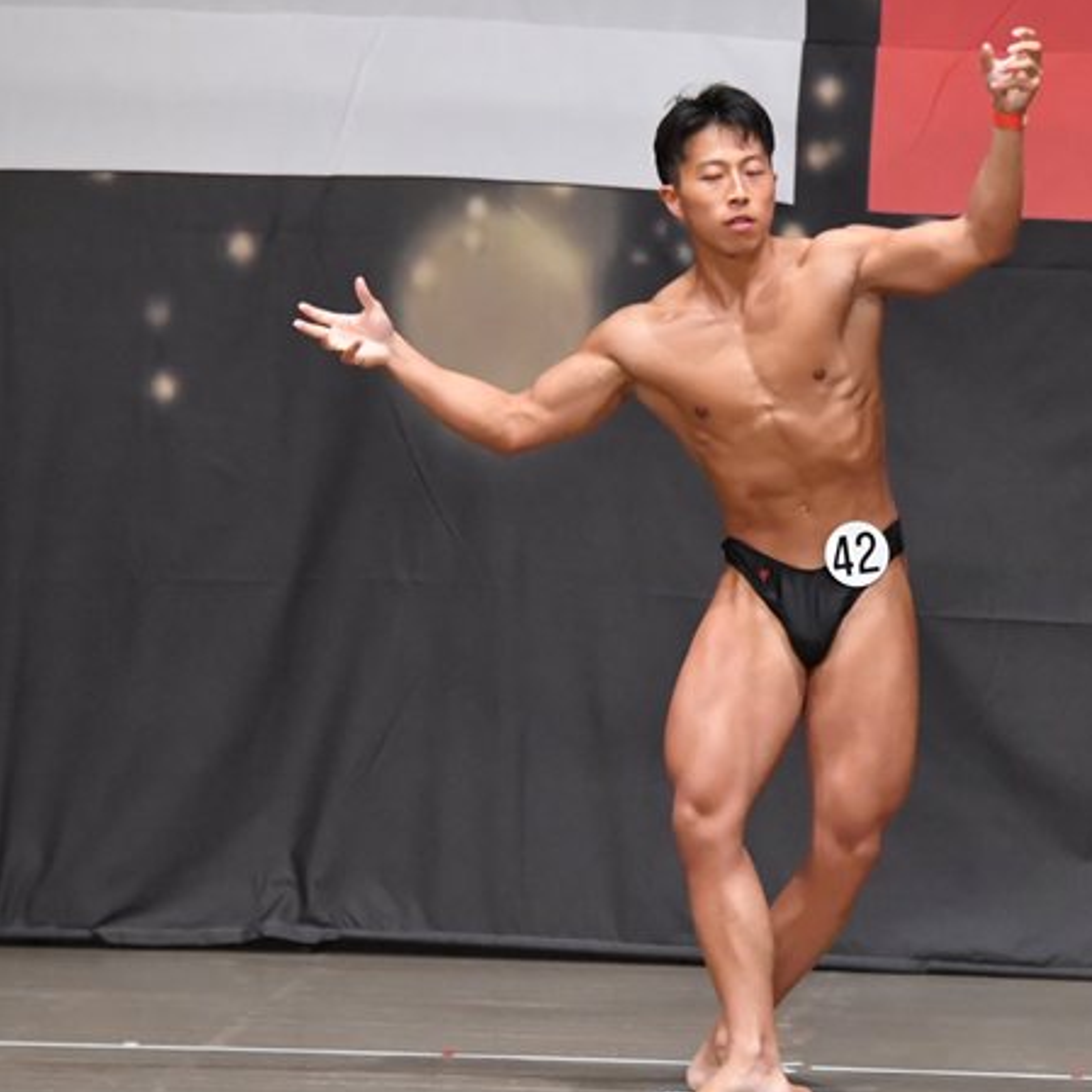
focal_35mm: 318
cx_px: 762
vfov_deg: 5.5
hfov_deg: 5.5
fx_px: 11350
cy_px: 564
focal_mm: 145
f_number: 5.6
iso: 6400
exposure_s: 1/400
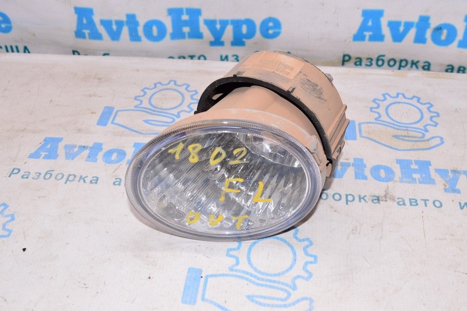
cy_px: 156
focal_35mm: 42
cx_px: 234
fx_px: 544
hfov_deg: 46.4
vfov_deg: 31.8
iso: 1600
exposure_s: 1/160
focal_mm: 28
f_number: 8
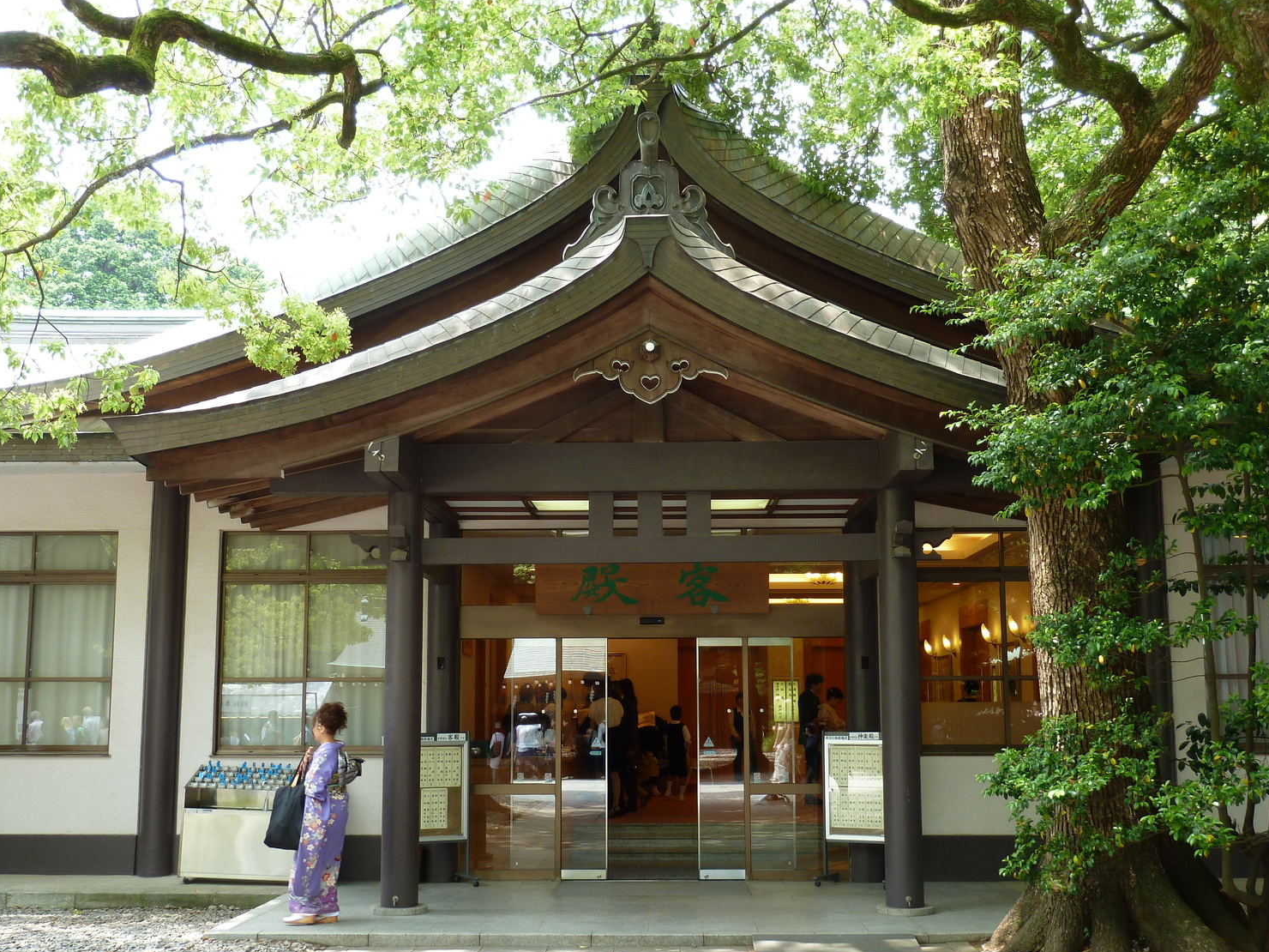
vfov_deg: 35.9
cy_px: 504
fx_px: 1466
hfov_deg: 46.8
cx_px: 628
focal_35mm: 40
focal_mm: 6.1
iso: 80
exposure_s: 1/40
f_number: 3.6
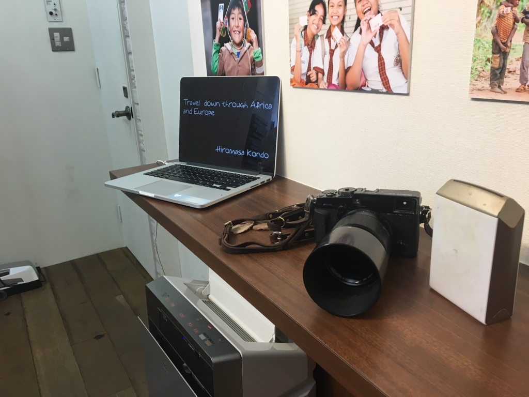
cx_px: 264
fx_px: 443
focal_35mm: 29
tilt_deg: -18.4
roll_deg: +2.5
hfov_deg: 61.7
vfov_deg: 48.2
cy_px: 198
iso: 25
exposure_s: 1/30
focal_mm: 4.15
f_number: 2.2
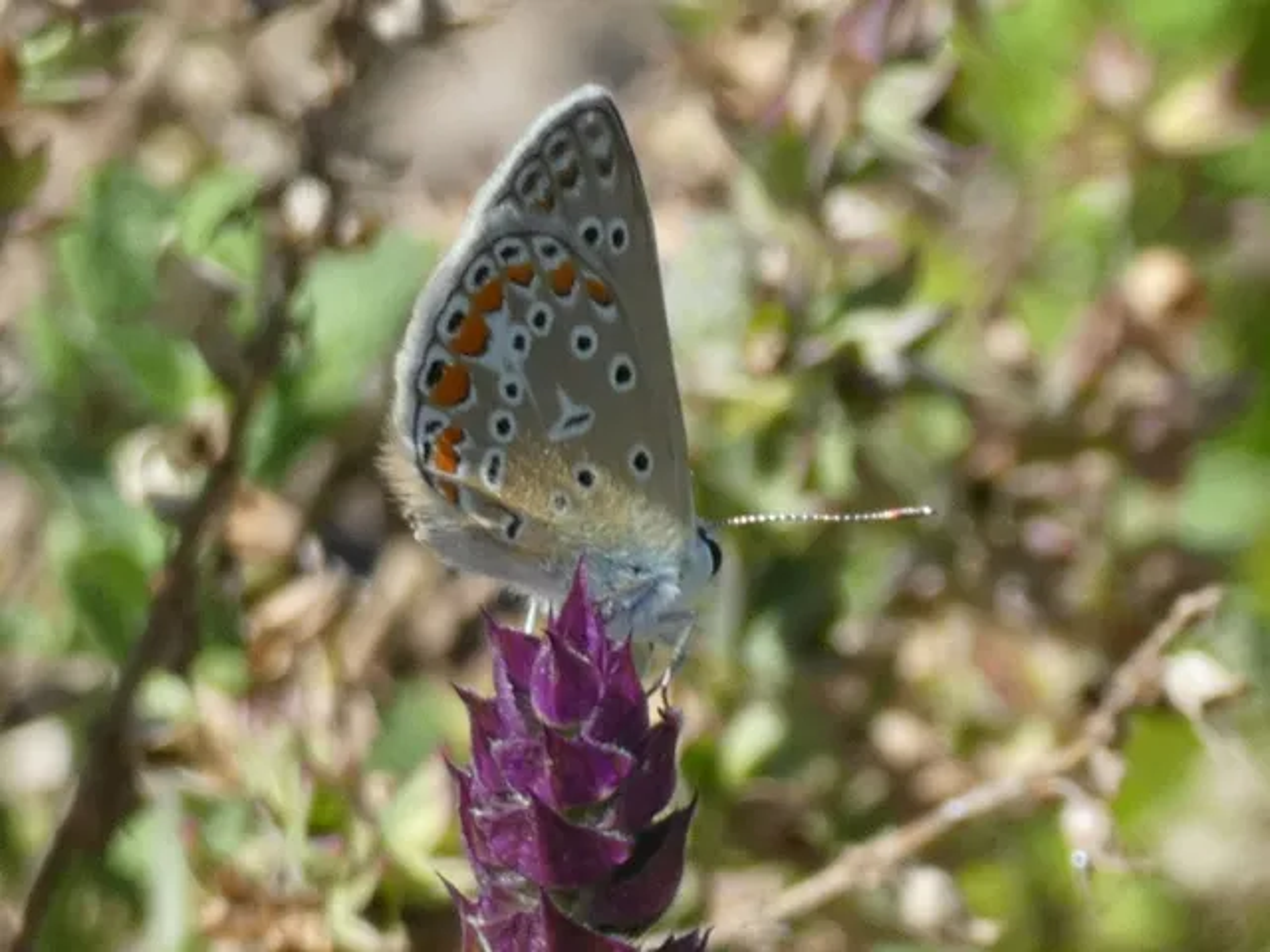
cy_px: 476
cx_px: 635
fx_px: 4843
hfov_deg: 14.9
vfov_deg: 11.2
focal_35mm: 132
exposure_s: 1/200
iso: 80
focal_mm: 23.7
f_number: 5.2
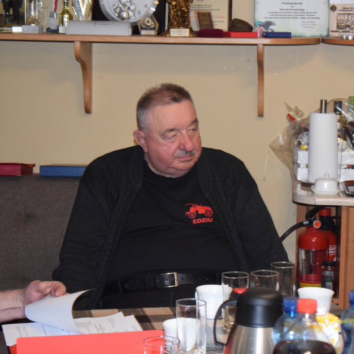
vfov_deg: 16.5
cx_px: 252
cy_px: 178
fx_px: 1222
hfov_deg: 16.4
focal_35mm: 106
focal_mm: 55
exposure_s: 1/60
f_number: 5.6
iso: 3200
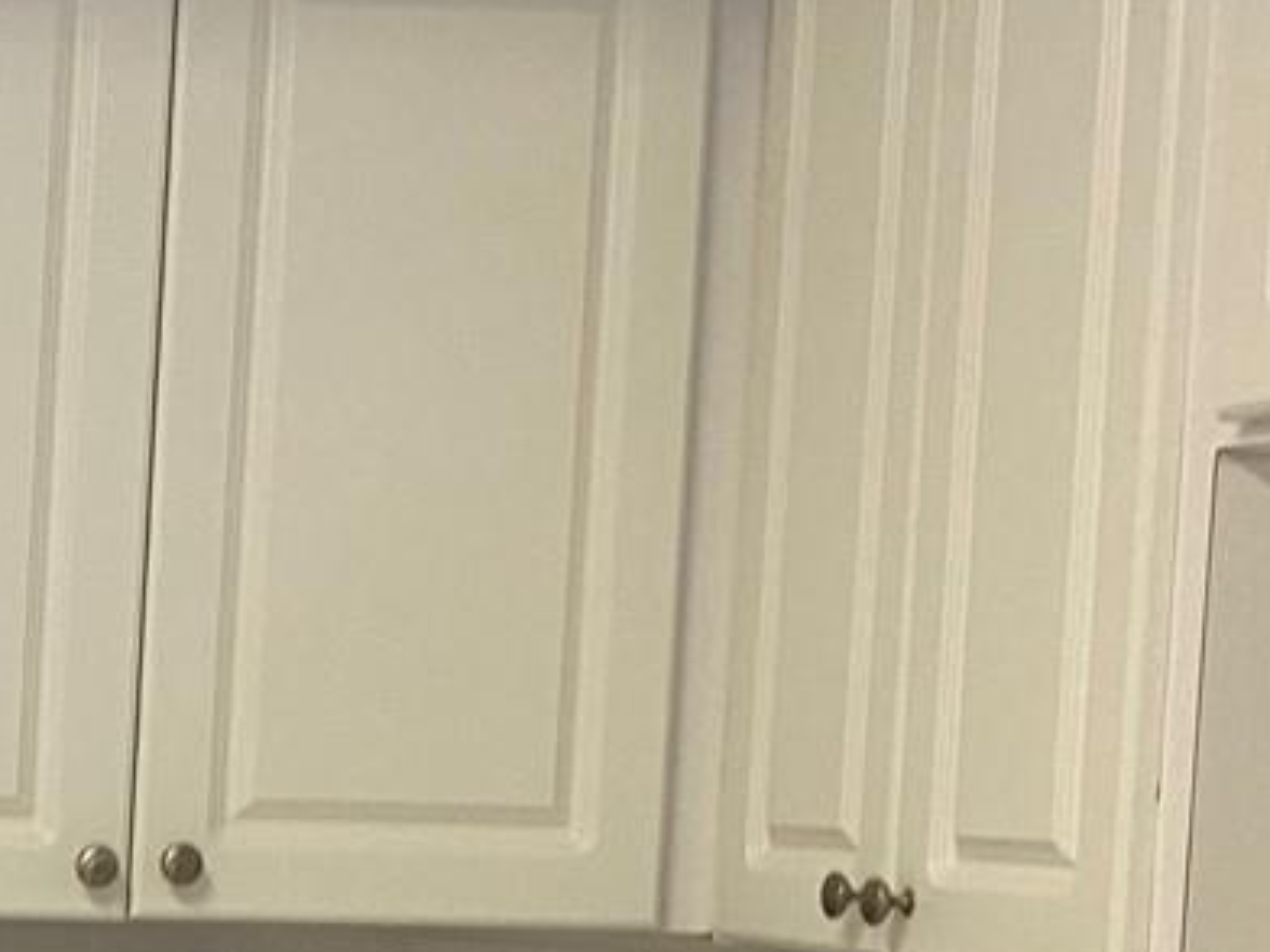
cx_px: -687
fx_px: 3889
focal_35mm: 106
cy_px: 1182
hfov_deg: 16.7
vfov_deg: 13.5
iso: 80
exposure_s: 1/60
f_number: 1.8
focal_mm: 4.25
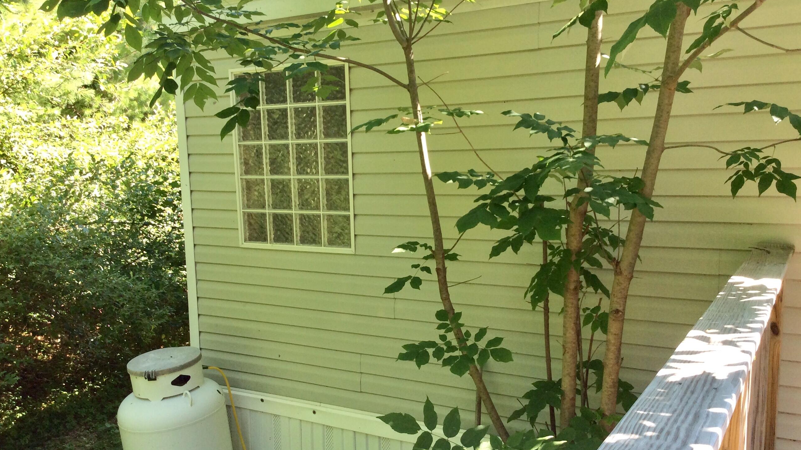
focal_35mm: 35
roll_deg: +1.5
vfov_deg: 33.6
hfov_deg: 56.6
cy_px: 266
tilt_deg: -9.7
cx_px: 400
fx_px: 743
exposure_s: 1/172
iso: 32
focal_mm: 3.3
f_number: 2.4
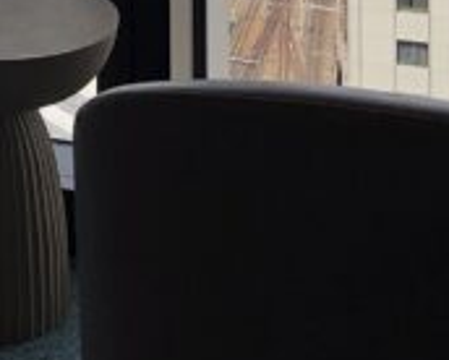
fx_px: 2009
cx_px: -112
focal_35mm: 151
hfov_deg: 12.4
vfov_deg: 9.0
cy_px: -561
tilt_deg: -3.8
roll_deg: +1.4
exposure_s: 1/3257
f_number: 1.5
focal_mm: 5.7
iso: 50
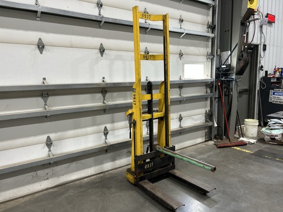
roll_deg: +1.8
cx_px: 142
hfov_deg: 67.3
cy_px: 106
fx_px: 213
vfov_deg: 53.1
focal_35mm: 26
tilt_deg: -7.2
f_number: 1.5
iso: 200
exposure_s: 1/60
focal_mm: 5.7
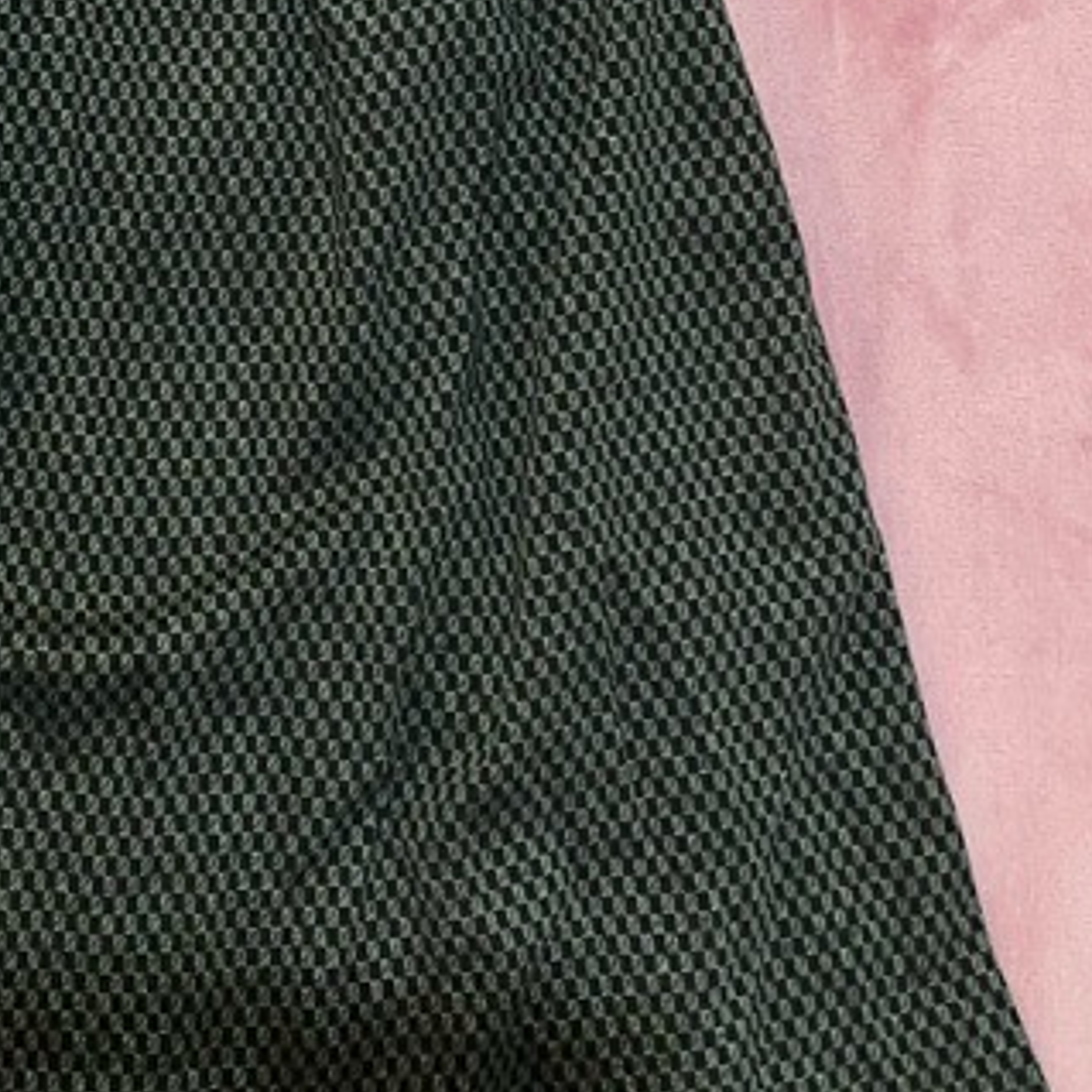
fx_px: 2570
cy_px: -92
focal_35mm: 72
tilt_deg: -78.4
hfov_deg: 23.4
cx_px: 116
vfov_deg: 22.7
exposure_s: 1/30
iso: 1000
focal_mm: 4.25
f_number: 1.8
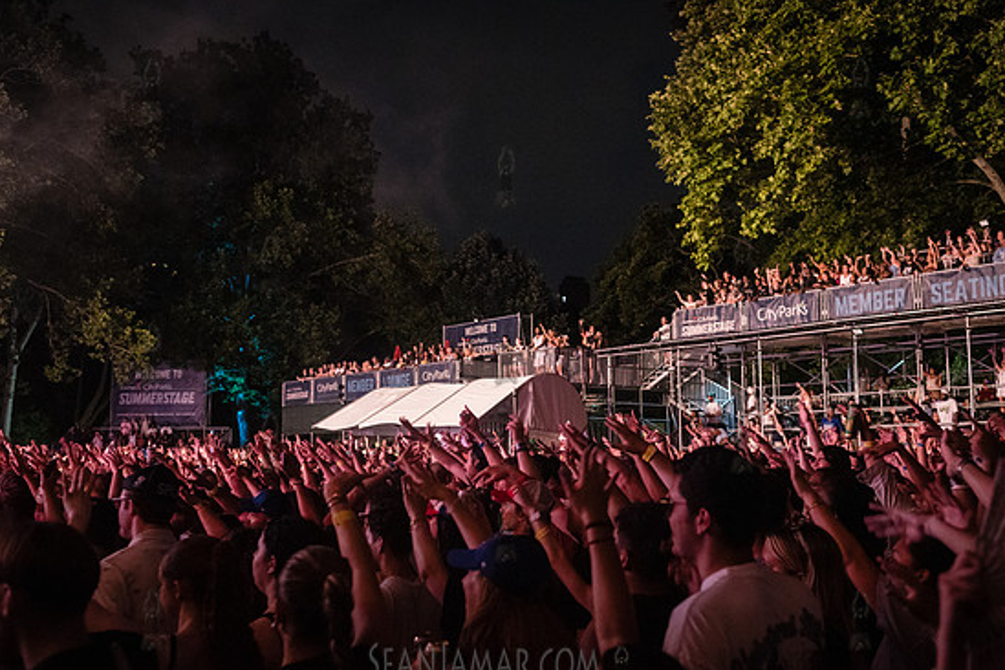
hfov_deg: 51.9
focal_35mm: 37
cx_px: 505
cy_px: 352
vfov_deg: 35.9
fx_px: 1033
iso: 8000
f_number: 3.2
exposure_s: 1/100
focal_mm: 35
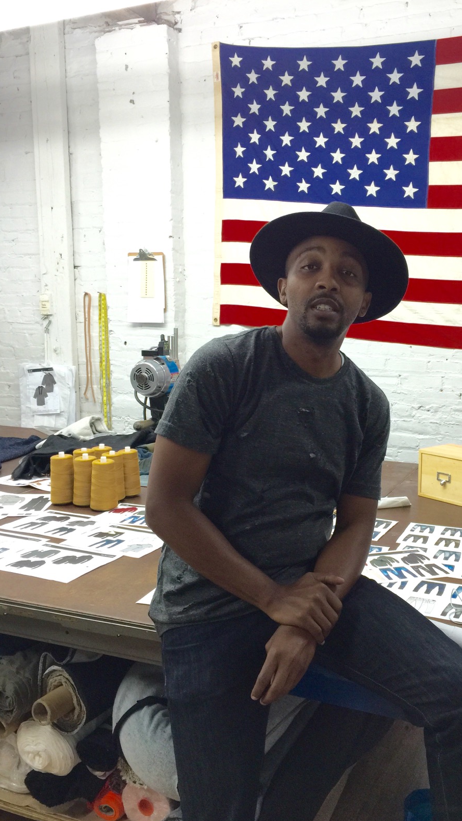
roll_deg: -0.3
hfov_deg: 36.4
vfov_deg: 61.0
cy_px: 415
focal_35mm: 32
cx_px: 301
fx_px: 697
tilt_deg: -7.1
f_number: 2.2
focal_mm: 4.15
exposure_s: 1/15
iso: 32
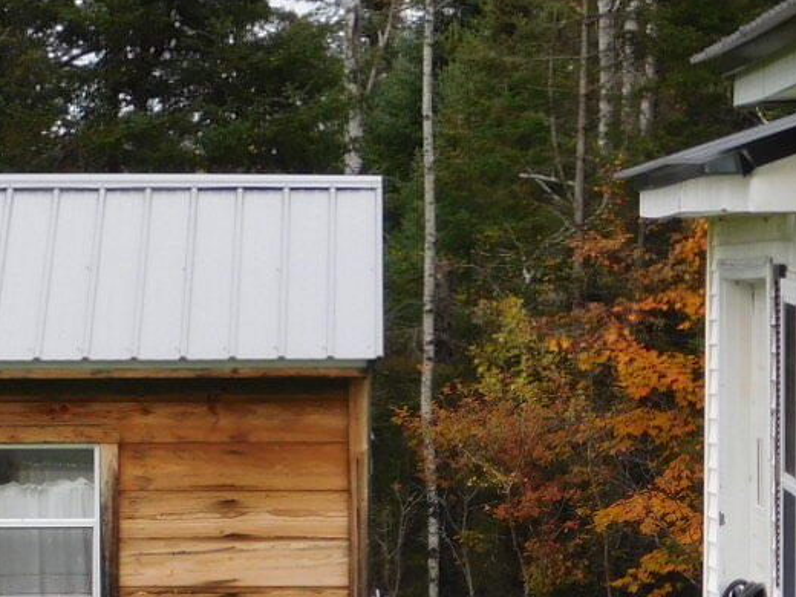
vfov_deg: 5.3
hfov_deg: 7.0
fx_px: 6439
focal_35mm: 280
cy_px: 511
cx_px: -199
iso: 125
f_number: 4.5
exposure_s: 1/60
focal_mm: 16.1
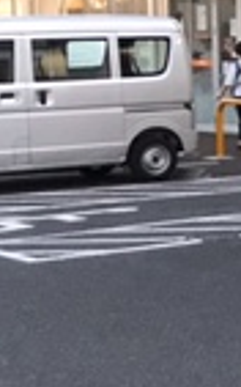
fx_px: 1420
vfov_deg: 15.5
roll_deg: -0.6
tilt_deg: -1.2
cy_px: 145
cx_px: 868
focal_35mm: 135
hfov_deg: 7.6
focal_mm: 3.99
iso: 40
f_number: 1.8
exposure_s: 1/30
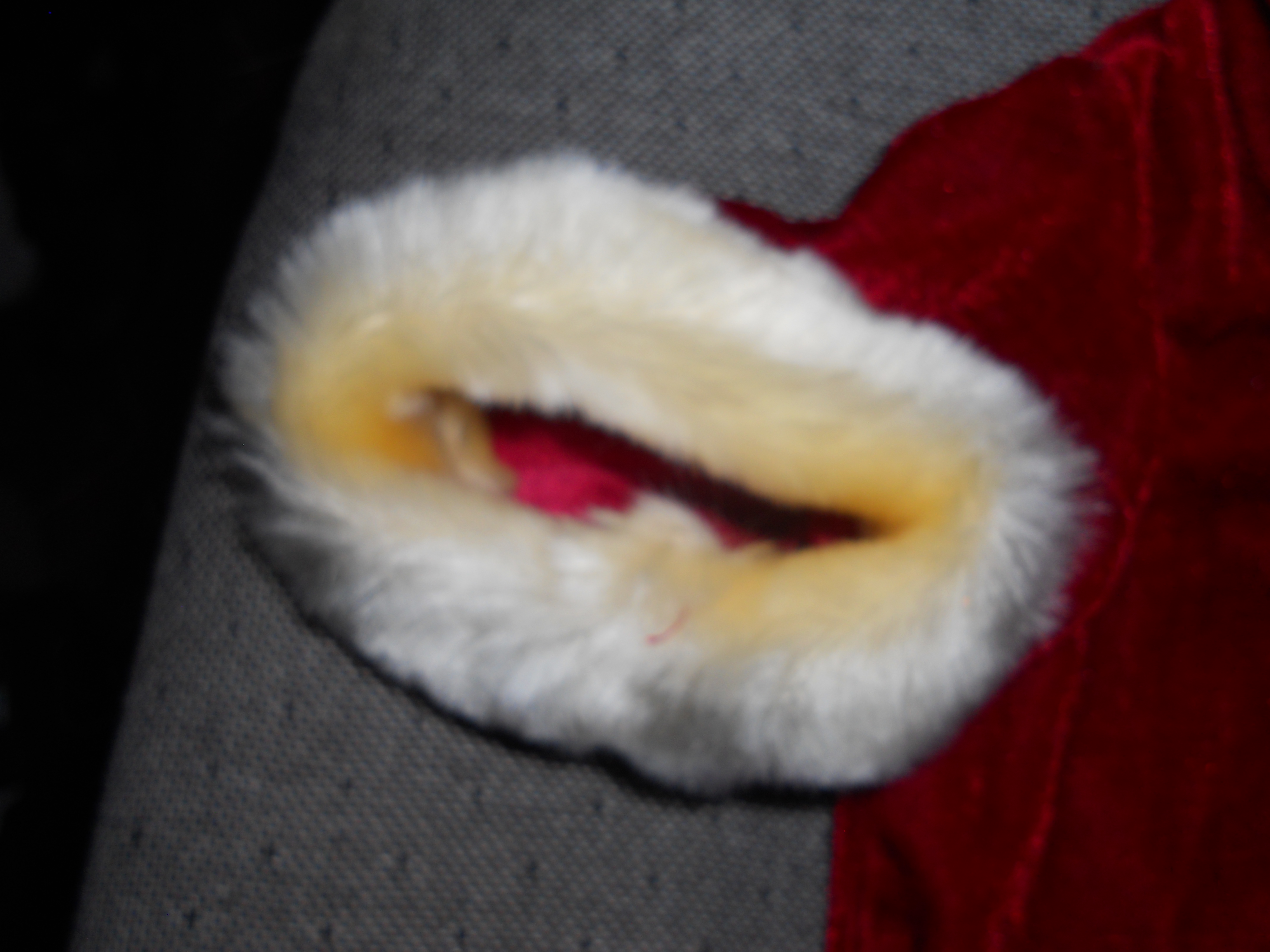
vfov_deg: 44.2
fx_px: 1174
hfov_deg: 56.8
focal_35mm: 32
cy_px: 476
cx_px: 635
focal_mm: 5.8
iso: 80
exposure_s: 1/25
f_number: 8.8
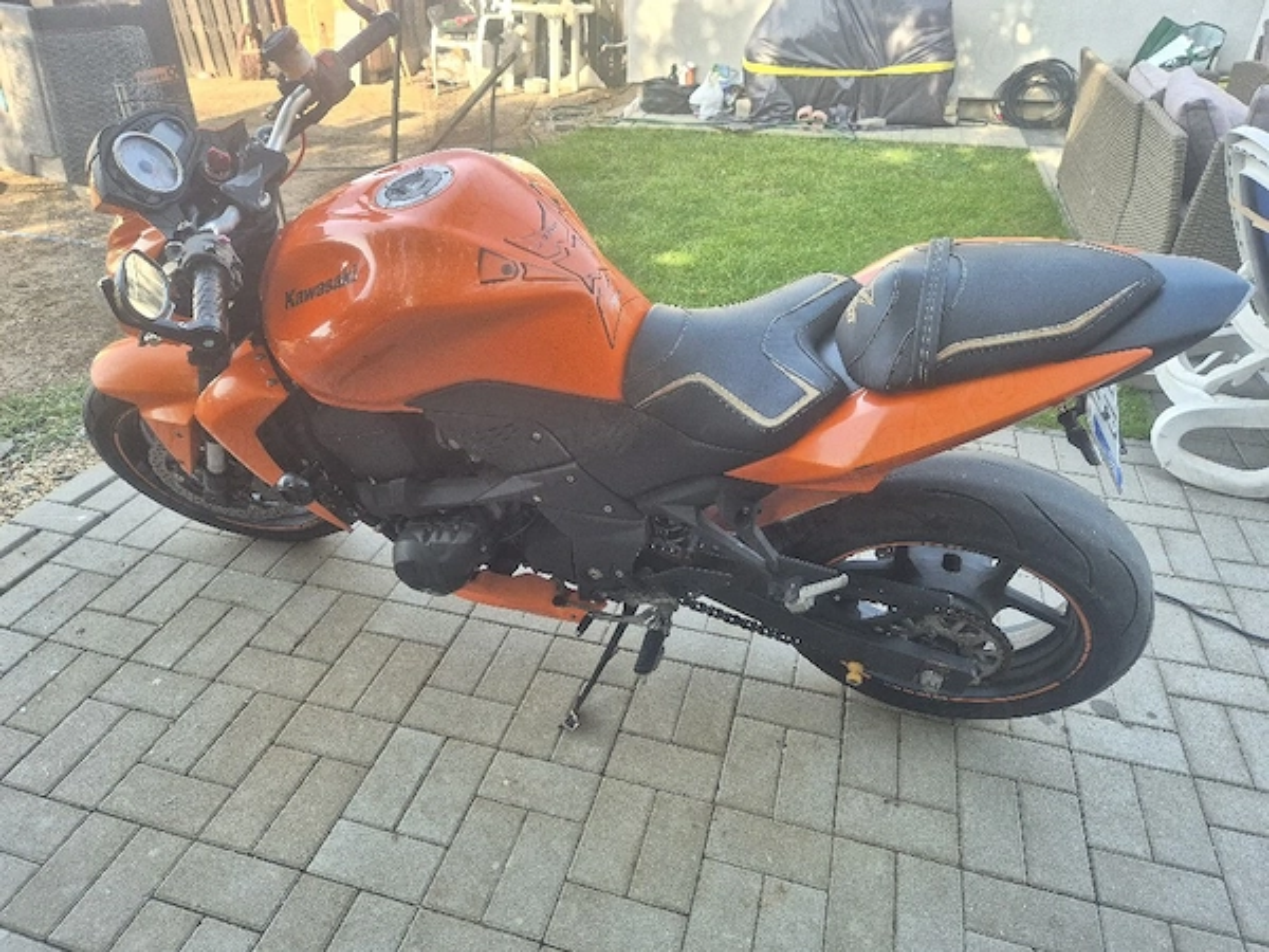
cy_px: 476
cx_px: 634
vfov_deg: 58.9
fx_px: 843
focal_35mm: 23
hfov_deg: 73.9
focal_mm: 5.4
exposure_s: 1/182
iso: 80
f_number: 1.8
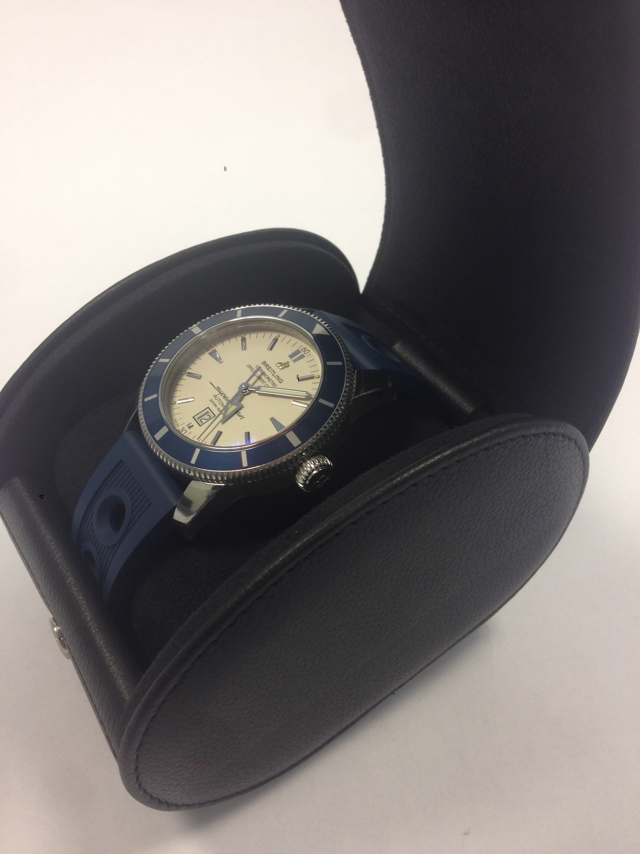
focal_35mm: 33
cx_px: 320
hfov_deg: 42.9
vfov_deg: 55.4
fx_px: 813
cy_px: 427
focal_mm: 4.12
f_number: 2.4
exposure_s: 1/25
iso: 50
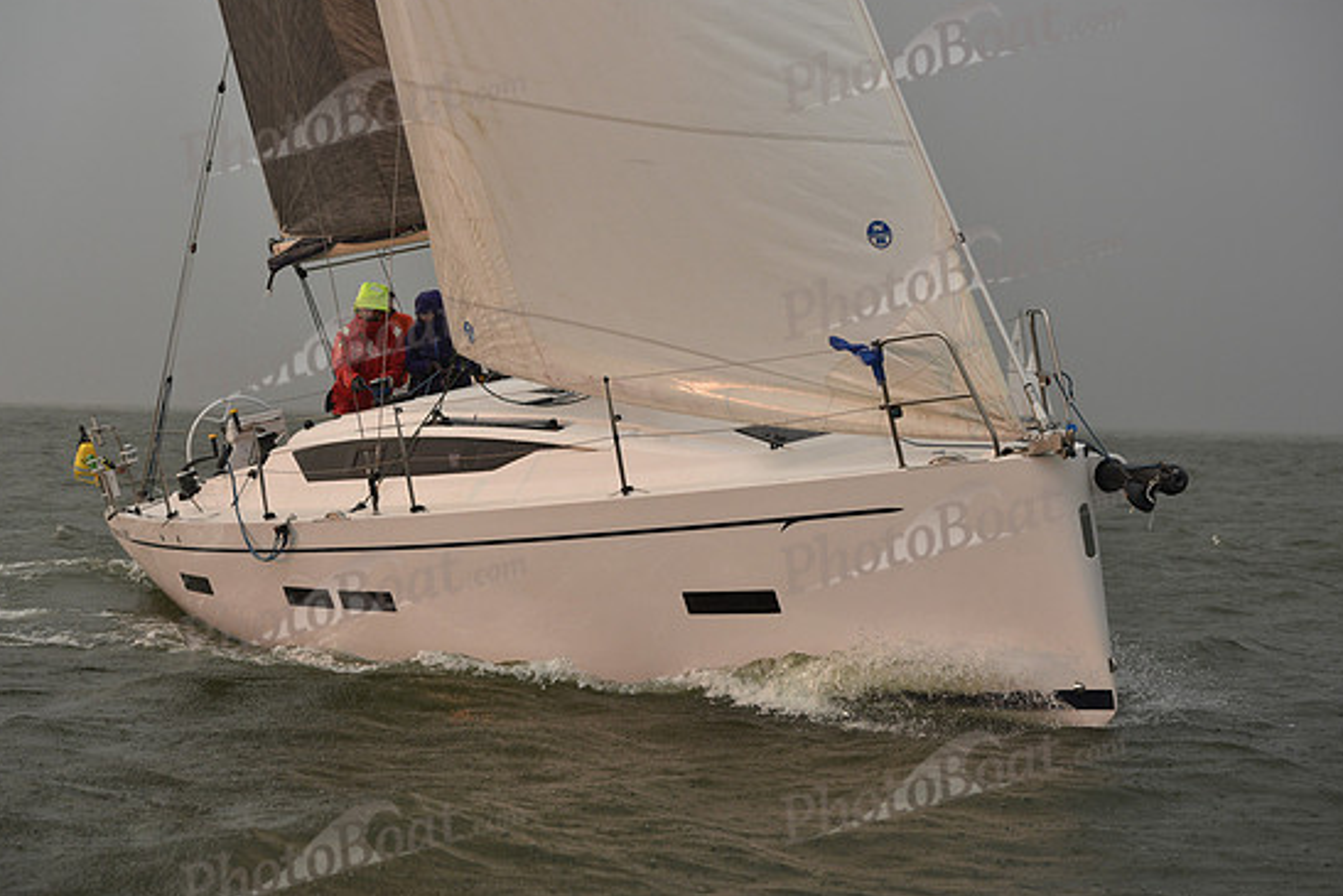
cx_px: 656
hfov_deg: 23.4
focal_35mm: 87
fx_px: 3246
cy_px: 438
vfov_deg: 15.7
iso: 400
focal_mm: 82
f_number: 5
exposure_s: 1/500
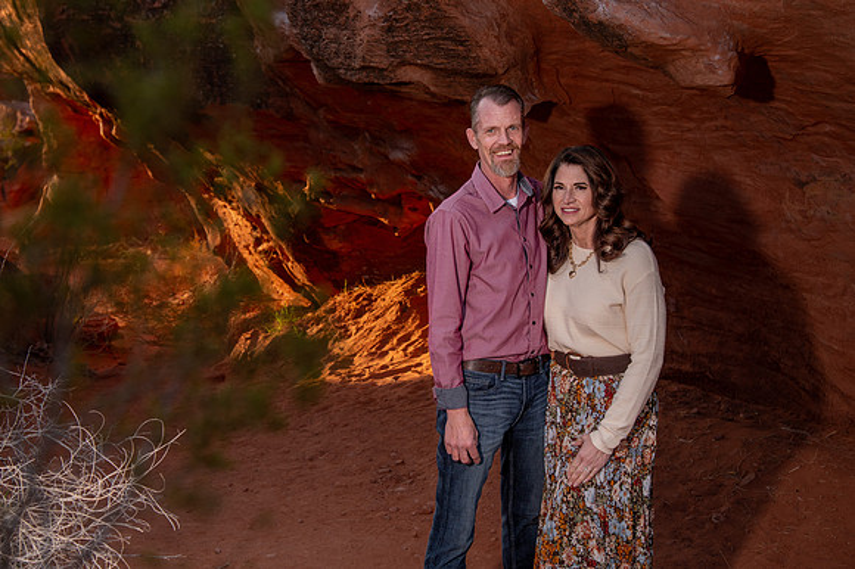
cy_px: 277
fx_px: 1395
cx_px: 386
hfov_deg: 34.0
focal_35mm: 59
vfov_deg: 23.1
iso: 500
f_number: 5
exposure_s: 1/320
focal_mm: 48
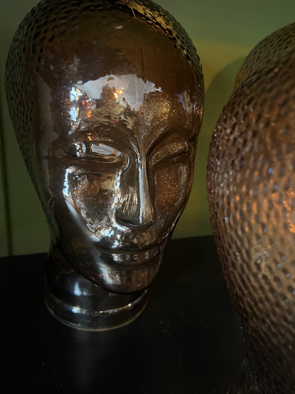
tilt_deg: -25.0
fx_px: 352
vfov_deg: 58.4
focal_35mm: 31
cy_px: 194
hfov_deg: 45.4
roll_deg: -7.5
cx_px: 156
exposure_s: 1/25
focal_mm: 5.7
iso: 800
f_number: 1.5
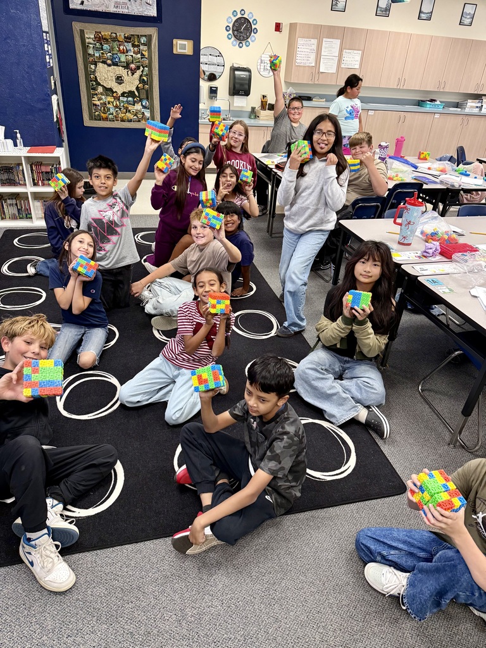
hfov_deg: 56.8
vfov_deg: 71.6
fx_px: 449
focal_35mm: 24
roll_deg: -4.2
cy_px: 324
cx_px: 243
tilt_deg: -31.4
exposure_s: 1/60
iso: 320
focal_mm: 6.76
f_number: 1.78
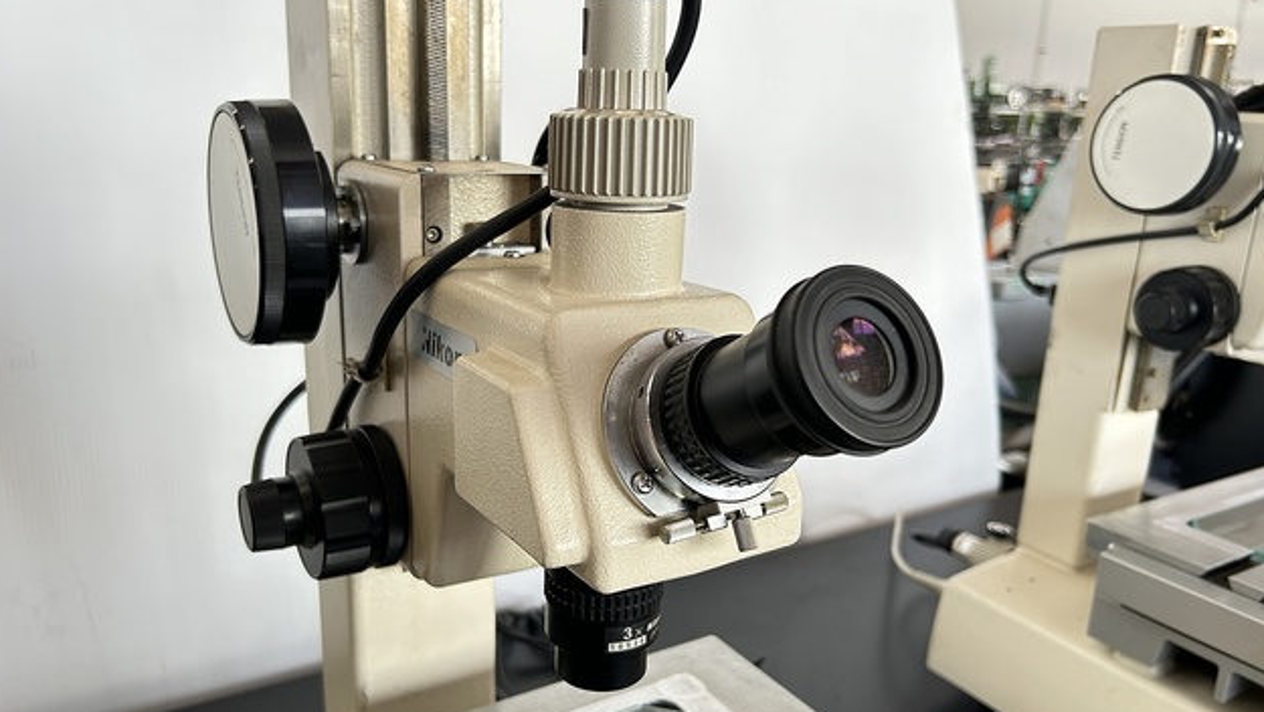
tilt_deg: -16.5
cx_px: 619
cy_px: 382
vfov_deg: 40.2
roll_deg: -1.9
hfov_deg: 66.0
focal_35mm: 29
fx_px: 972
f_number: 1.5
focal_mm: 5.7
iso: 80
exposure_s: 1/121
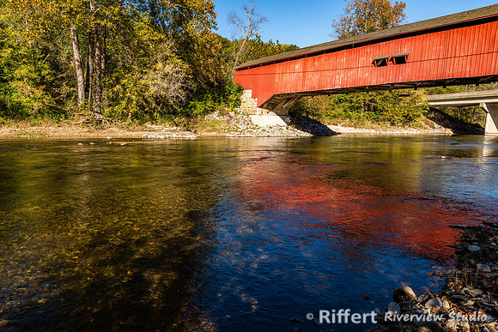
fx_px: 332
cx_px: 249
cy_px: 166
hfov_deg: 73.7
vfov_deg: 53.2
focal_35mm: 24
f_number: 8
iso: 160
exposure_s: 1/160
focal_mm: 24
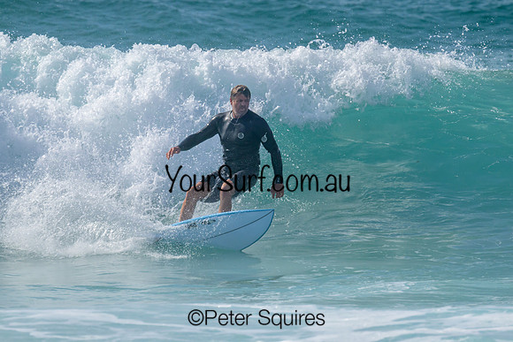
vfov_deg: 1.6
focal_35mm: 847
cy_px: 112
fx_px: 12078
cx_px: 249
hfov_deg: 2.4
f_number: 11
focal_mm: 630
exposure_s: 1/2000
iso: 500
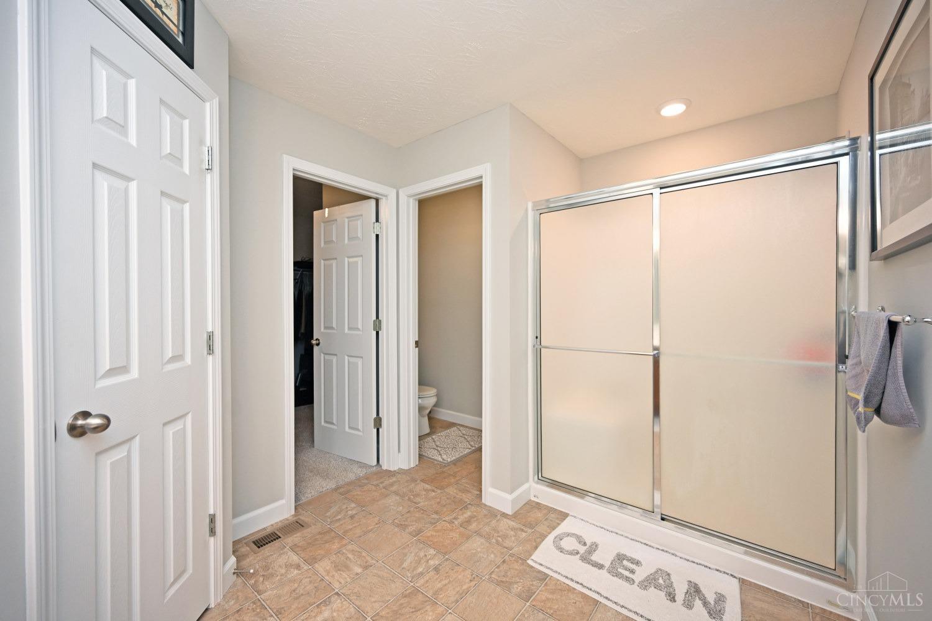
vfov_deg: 81.2
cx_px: 466
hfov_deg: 104.3
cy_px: 310
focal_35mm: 14
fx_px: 362
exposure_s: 1/60
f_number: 4
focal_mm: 14
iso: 280
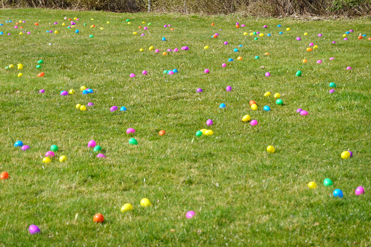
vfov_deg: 9.0
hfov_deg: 13.4
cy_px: 124
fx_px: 1577
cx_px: 186
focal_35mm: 153
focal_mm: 55.66
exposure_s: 1/250
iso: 100
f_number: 5.6
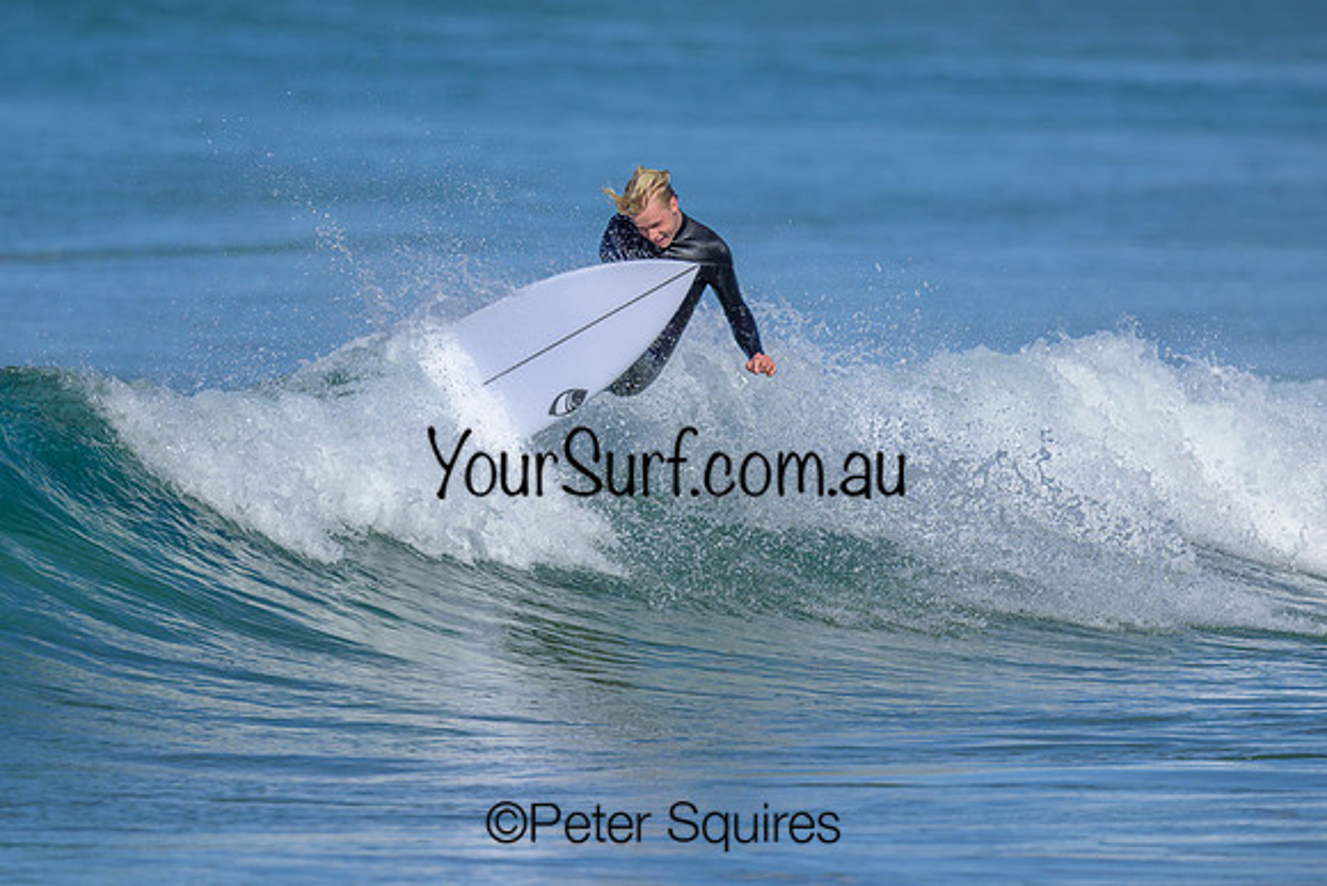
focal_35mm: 1093
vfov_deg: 1.3
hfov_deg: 1.9
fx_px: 40294
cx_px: 469
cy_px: 341
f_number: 6.3
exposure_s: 1/2000
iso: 220
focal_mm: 800
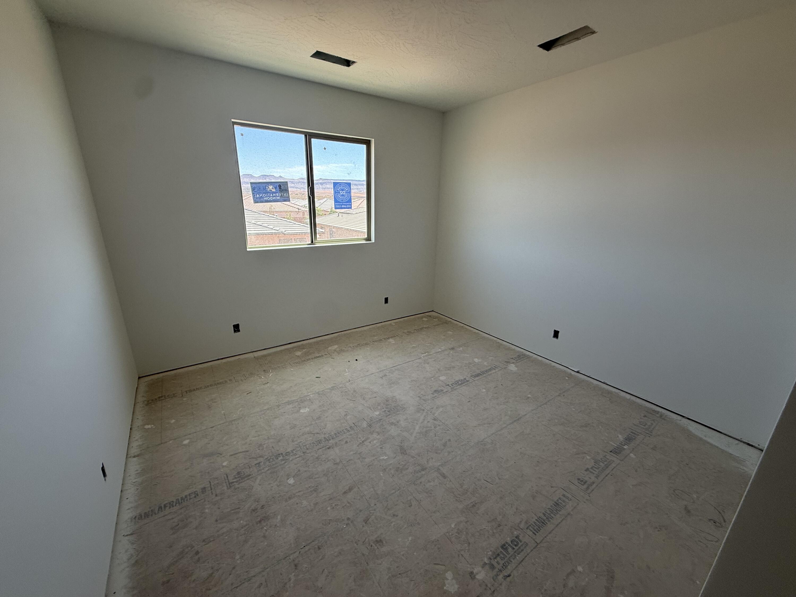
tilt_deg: -17.2
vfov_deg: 85.7
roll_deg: -0.6
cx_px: 398
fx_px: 322
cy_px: 298
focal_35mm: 14
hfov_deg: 102.1
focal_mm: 2.22
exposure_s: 1/165
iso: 64
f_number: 2.2
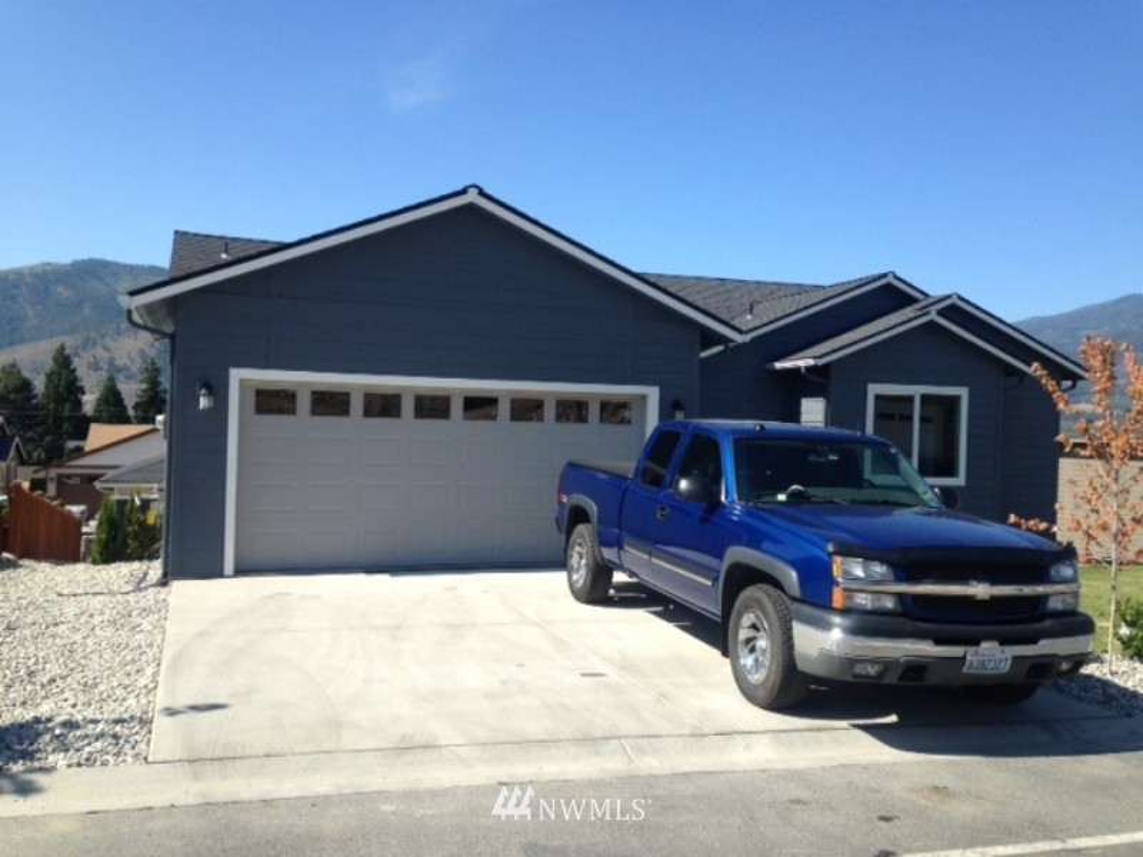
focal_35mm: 33
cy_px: 428
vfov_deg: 42.9
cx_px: 572
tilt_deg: -1.0
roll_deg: -1.3
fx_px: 1090
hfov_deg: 55.4
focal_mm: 4.12
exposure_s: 1/1130
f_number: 2.4
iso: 50
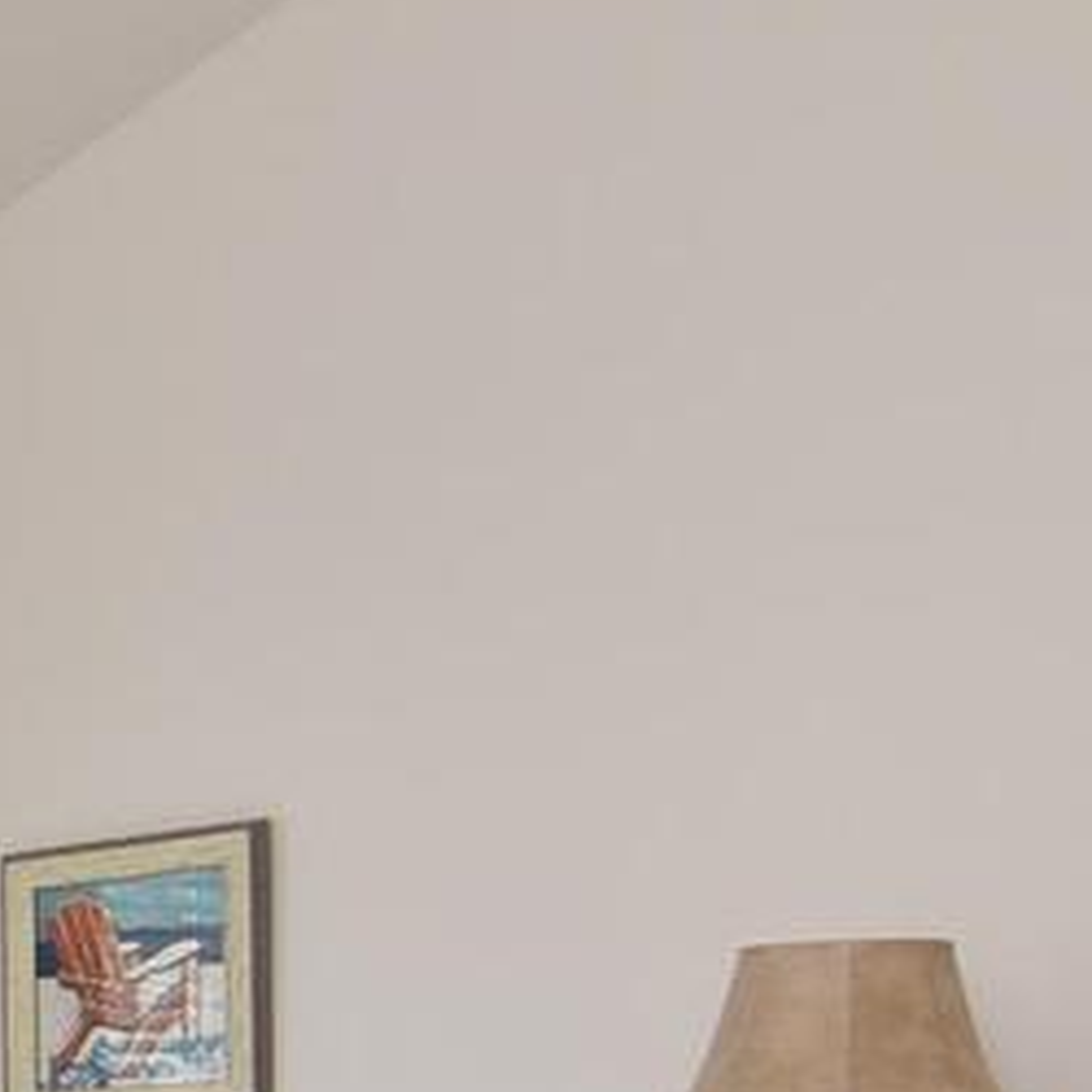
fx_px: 3141
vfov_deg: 18.5
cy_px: 1367
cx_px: -1236
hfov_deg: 15.1
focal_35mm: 88
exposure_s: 1/160
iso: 800
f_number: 8
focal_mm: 12
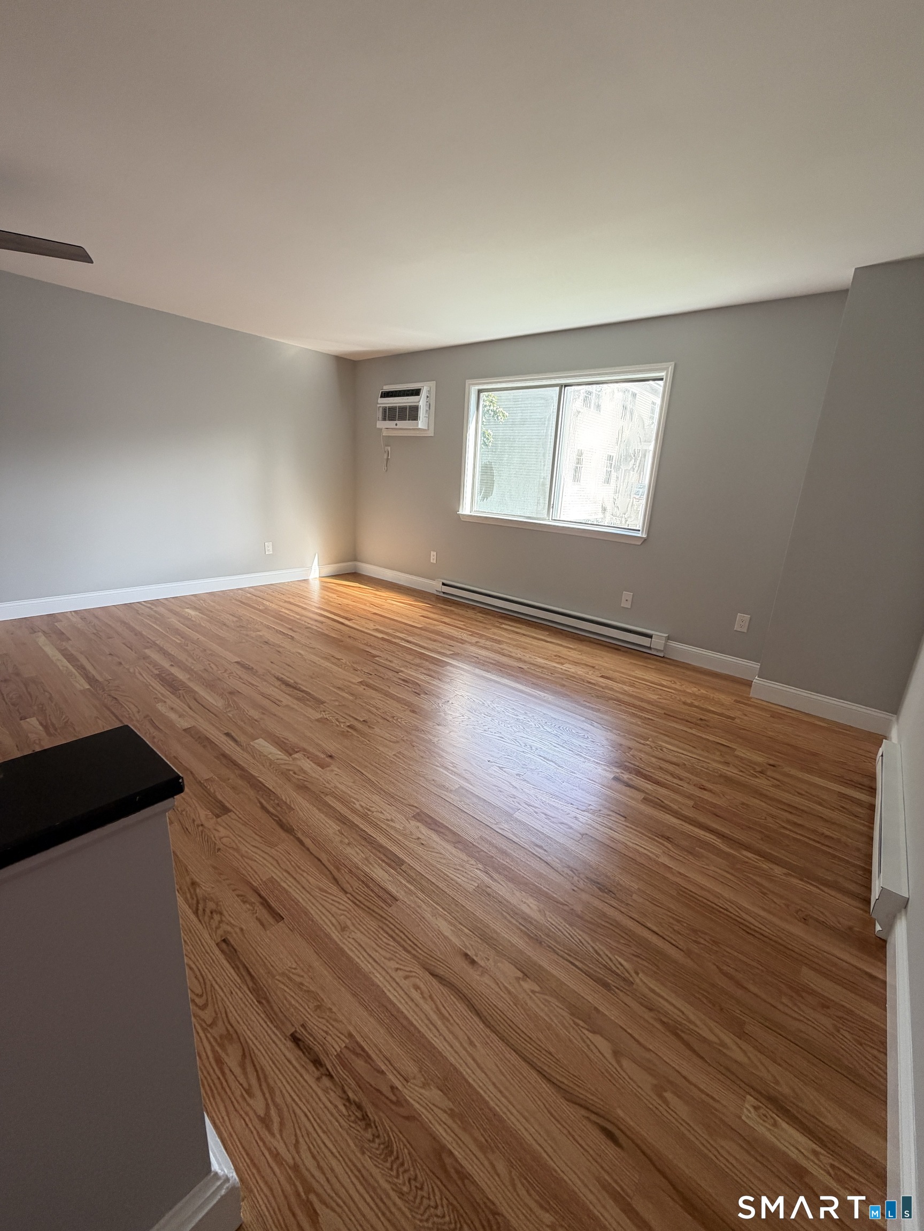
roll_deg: -3.9
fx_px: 498
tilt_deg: -14.9
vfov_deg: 102.1
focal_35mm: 14
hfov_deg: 85.7
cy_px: 616
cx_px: 462
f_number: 2.2
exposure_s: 1/121
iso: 125
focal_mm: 2.22
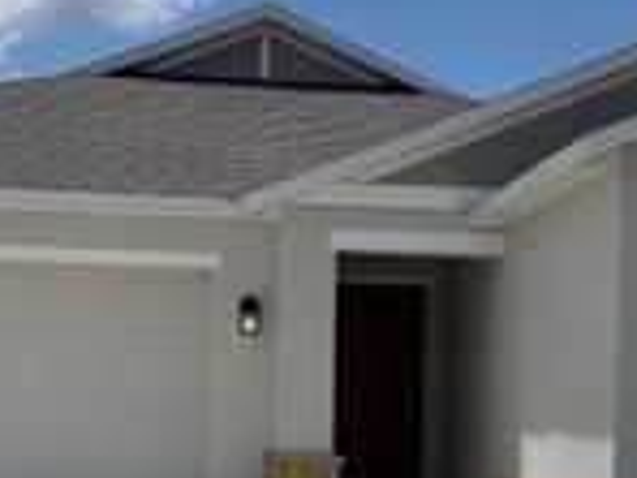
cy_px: 437
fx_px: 1491
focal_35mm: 81
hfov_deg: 24.1
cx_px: 374
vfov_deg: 17.9
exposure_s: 1/11905
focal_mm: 6.76
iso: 80
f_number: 1.78
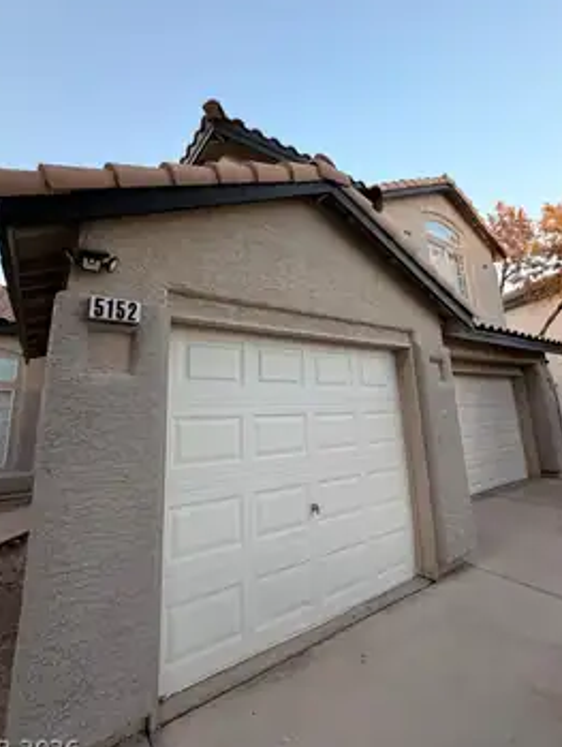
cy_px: 341
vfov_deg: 94.2
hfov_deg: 78.2
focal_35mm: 16
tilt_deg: +13.3
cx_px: 280
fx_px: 346
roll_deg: +1.4
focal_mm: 2.22
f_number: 2.2
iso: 40
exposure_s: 1/121
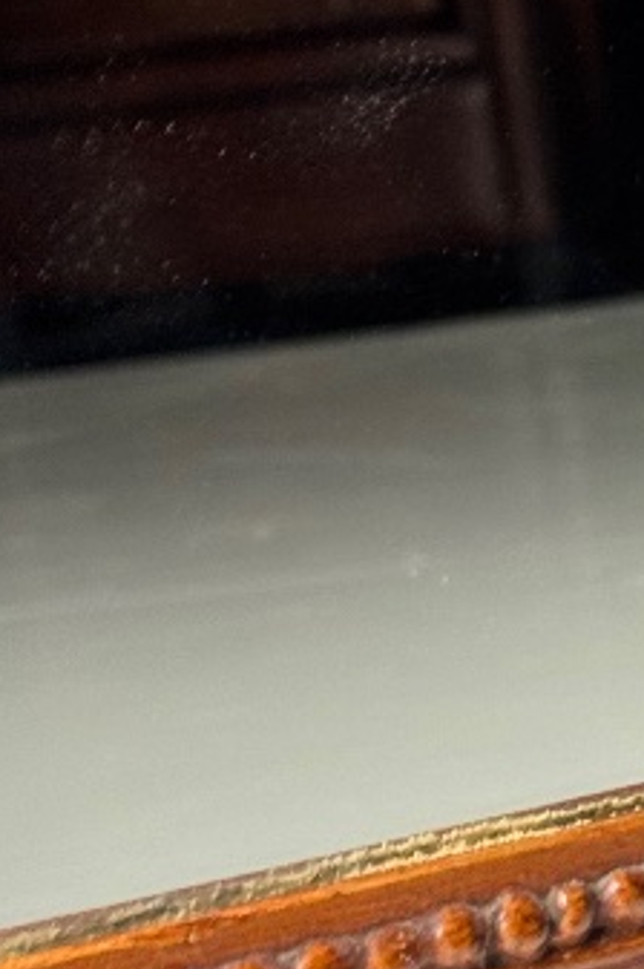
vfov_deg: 11.5
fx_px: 4786
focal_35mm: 178
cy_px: 831
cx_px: 1055
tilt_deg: -18.2
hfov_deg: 7.5
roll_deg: +0.7
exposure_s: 1/50
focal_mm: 6.76
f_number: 1.78
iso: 100
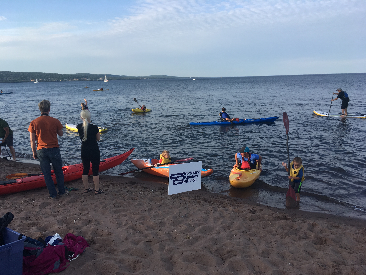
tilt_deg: -8.3
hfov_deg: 61.7
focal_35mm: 29
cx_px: 183
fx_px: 307
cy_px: 138
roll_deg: +4.0
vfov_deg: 48.2
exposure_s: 1/534
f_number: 2.2
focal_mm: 4.15
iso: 25
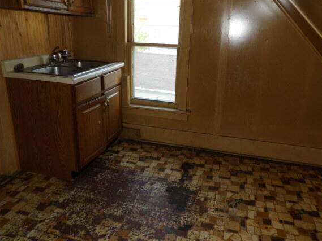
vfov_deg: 51.4
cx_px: 168
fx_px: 251
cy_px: 115
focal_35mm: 27
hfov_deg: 65.3
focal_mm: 4.3
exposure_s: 1/33
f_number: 3.2
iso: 200
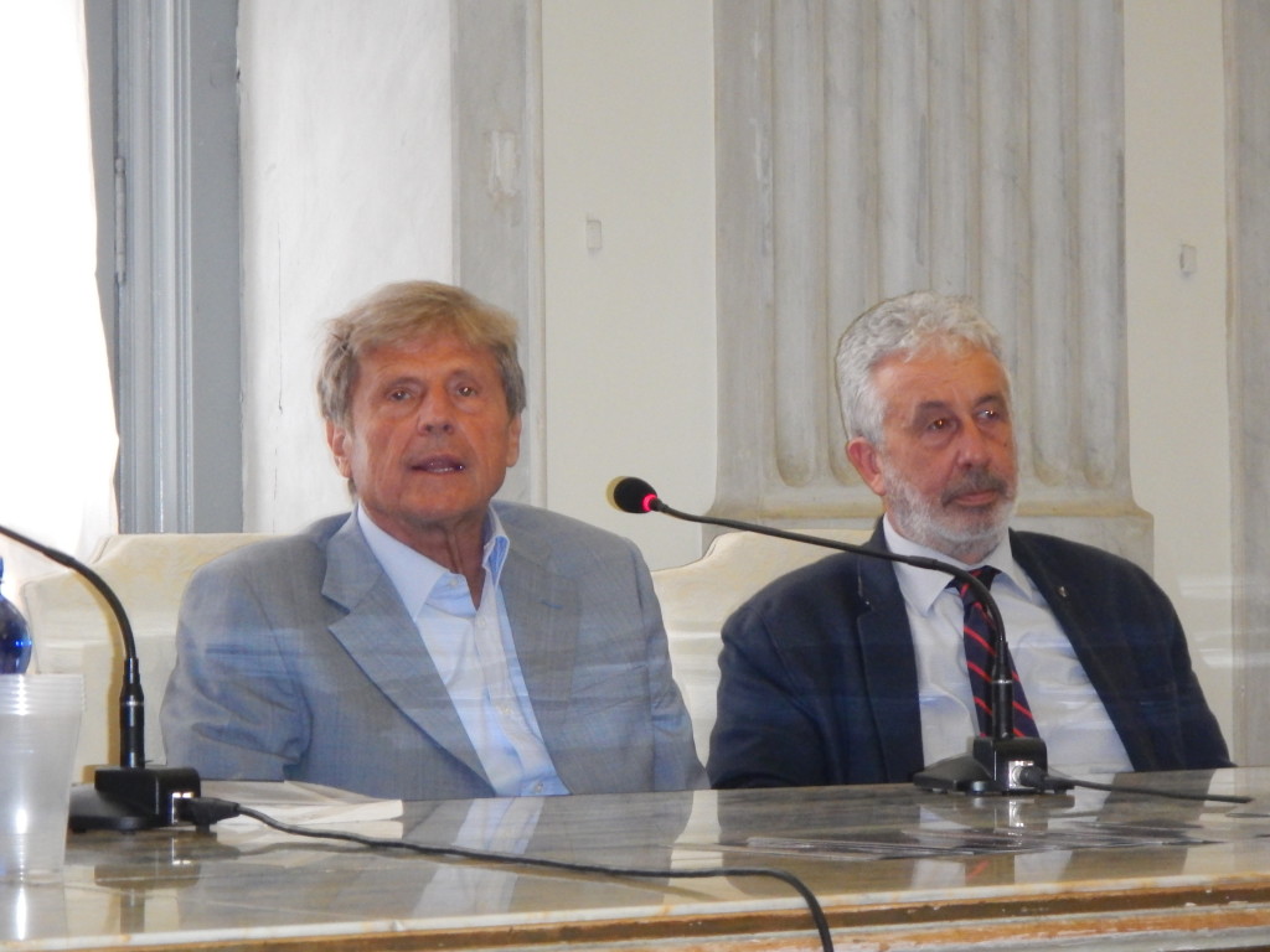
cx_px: 635
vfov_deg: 10.6
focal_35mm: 140
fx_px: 5136
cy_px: 476
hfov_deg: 14.1
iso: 1250
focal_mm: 25
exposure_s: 1/30
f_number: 4.8
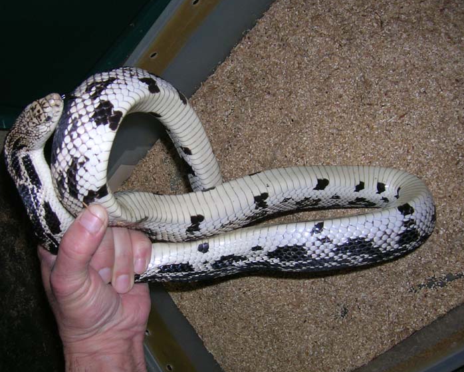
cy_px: 193
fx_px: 522
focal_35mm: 38
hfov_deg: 47.8
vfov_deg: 39.2
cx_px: 202
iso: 50
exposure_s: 1/60.1
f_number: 2.9
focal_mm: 5.7
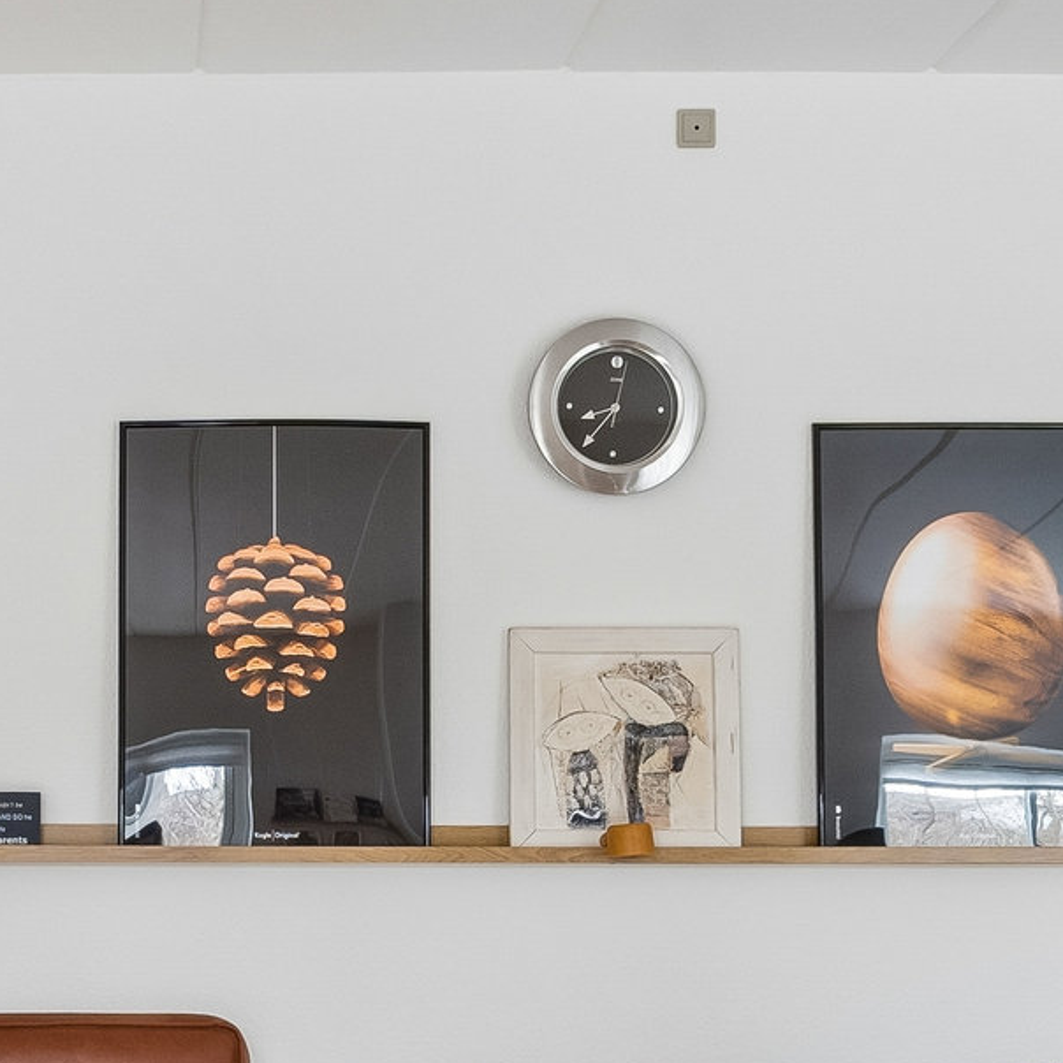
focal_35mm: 76
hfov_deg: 22.3
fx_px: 2640
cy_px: 947
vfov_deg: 22.2
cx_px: 155
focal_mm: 12
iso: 200
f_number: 8
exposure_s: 1/6
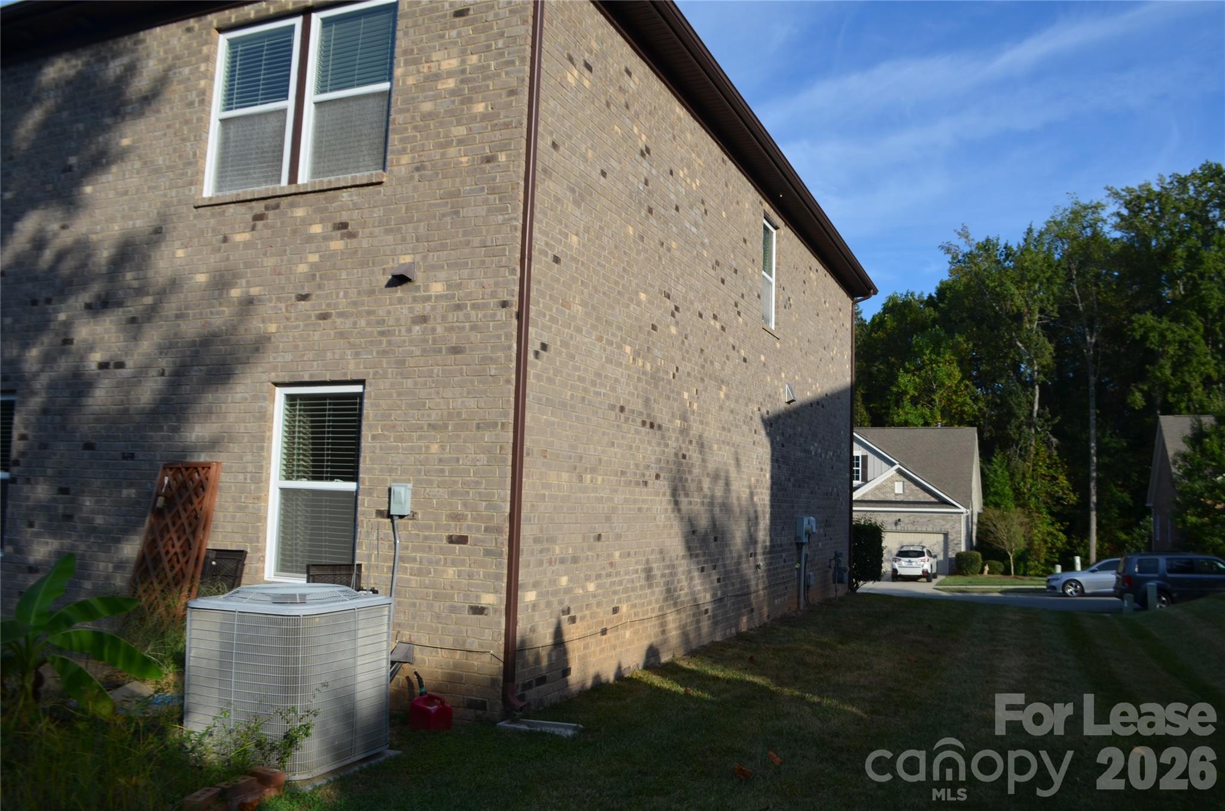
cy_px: 406
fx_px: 917
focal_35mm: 27
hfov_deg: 67.5
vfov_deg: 47.7
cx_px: 612
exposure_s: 1/250
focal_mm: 18
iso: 110
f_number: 8
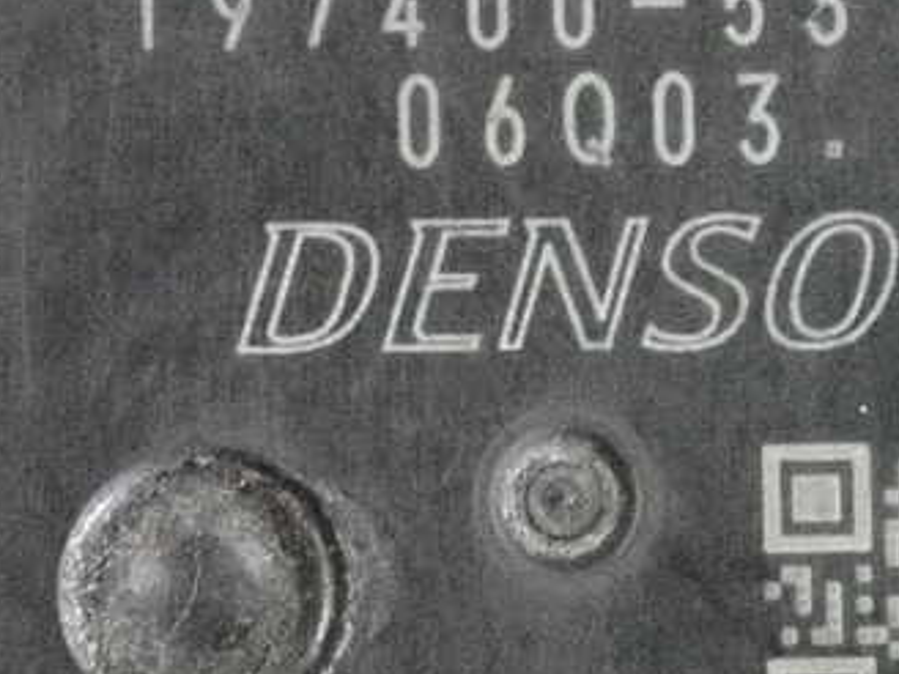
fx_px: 4753
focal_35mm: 183
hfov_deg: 10.8
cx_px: 559
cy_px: 296
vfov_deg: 8.1
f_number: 4.9
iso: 12800
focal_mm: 18
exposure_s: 1/100
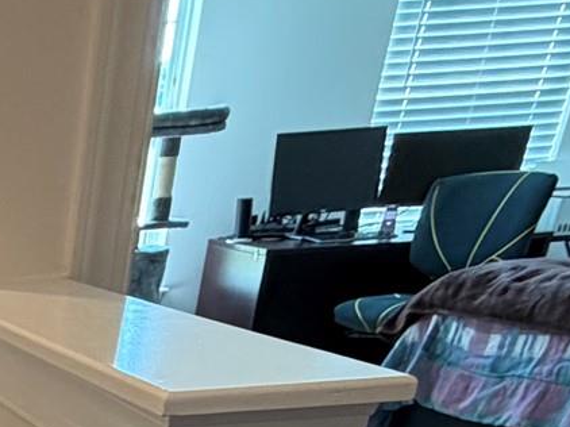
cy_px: 803
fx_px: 1119
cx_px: -346
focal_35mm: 68
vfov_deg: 17.1
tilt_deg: -30.1
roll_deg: +5.2
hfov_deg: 22.1
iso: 200
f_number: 2.2
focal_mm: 2.22
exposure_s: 1/60
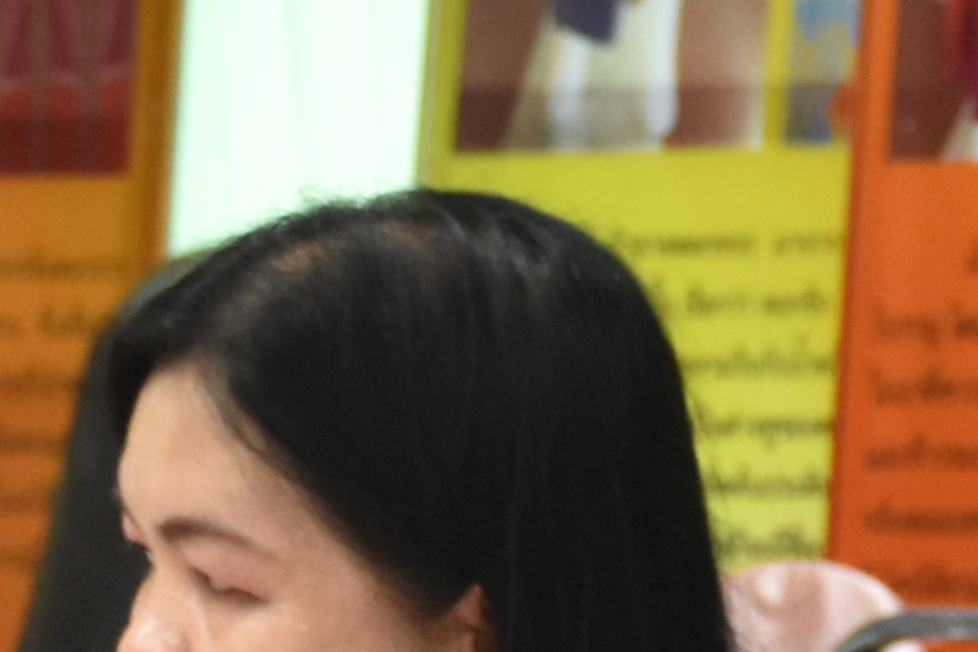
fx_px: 10458
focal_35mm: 385
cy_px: 1230
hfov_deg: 5.3
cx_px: 1043
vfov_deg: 3.5
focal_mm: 38
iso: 800
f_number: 4.2
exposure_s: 1/80
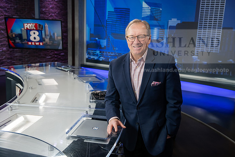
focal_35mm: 40
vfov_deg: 33.4
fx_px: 261
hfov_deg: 48.4
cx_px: 118
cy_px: 78
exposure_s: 1/160
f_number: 4.5
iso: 1250
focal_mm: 40
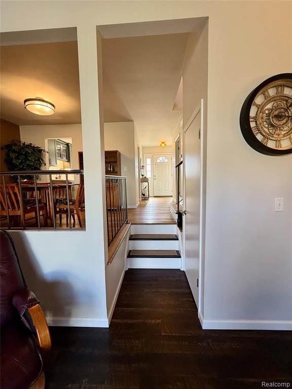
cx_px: 146
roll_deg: +0.2
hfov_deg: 85.7
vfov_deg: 102.1
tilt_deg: -3.9
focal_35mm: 14
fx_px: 157
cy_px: 194
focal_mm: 2.22
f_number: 2.2
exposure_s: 1/120
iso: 200
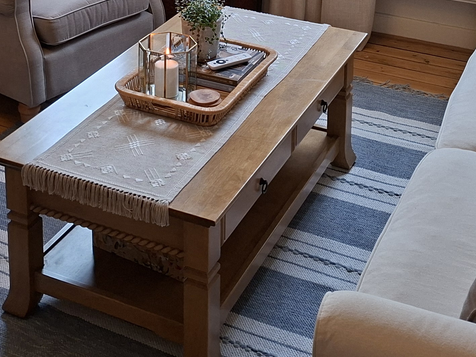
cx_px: 172
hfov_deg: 29.7
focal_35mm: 65
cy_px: -127
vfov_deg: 20.4
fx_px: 894
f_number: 1.8
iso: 50
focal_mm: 5.54
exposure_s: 1/100
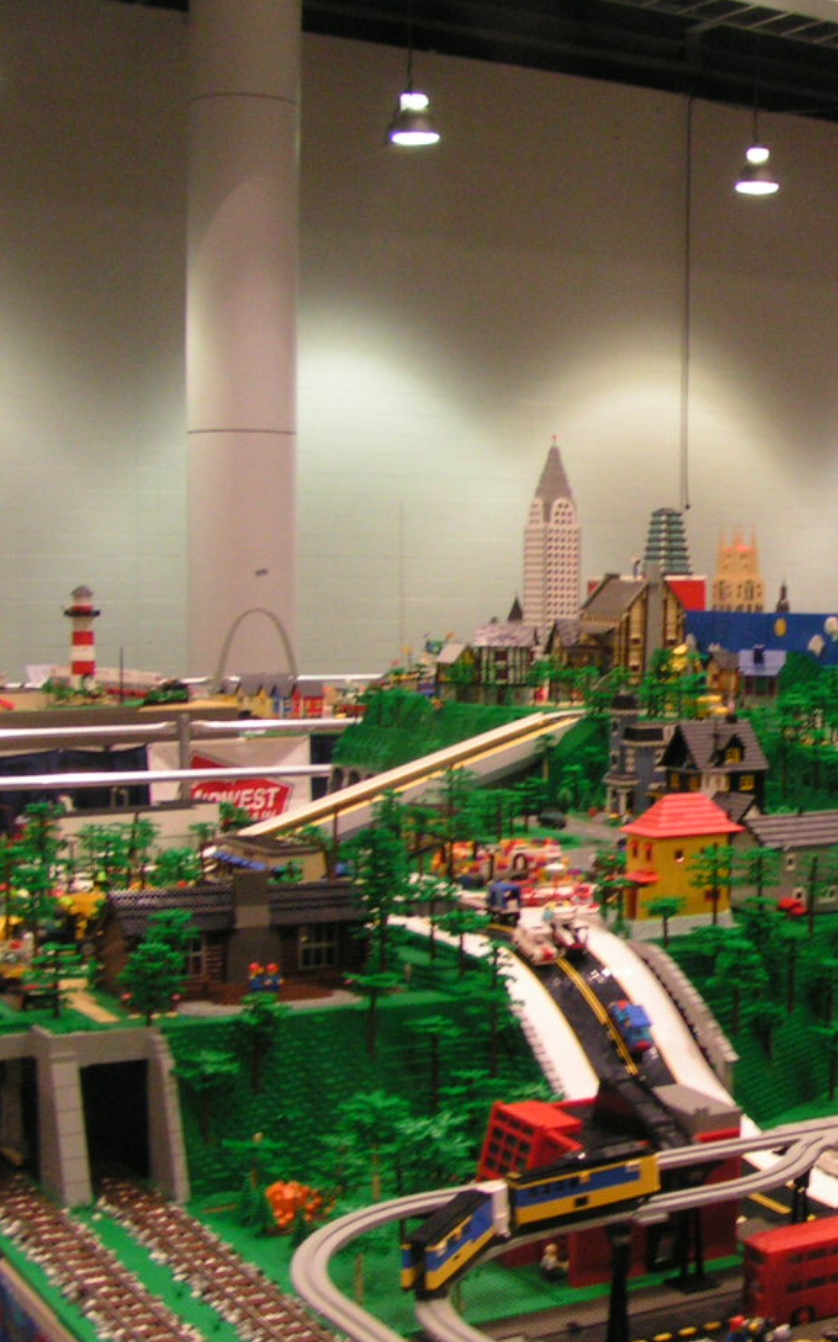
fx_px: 2048
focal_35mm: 56
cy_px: 669
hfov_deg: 22.6
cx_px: 751
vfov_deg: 36.3
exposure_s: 1/6
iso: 200
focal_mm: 5.8
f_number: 5
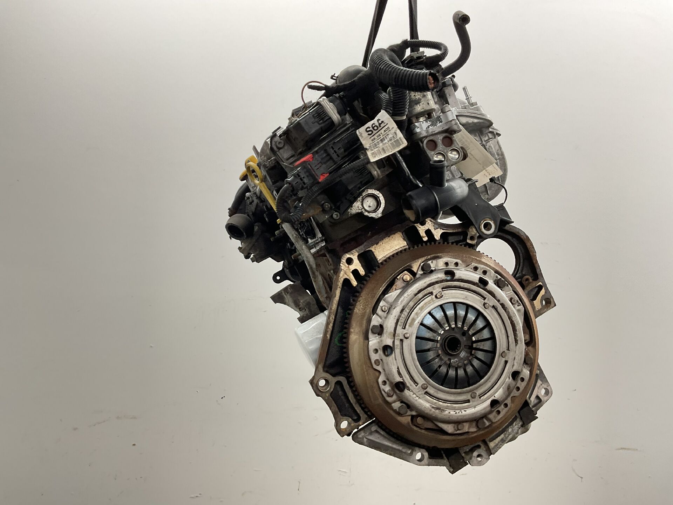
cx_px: 336
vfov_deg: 48.2
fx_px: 564
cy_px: 252
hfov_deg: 61.7
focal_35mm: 29
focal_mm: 3
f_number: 1.8
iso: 50
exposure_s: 1/50
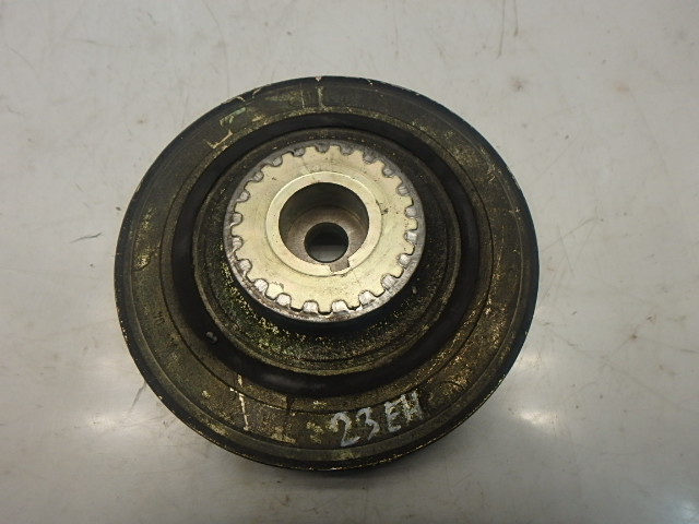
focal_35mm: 21
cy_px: 262
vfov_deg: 63.4
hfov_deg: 79.0
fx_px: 424
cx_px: 350
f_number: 3.5
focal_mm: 3.7
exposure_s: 1/60
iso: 200
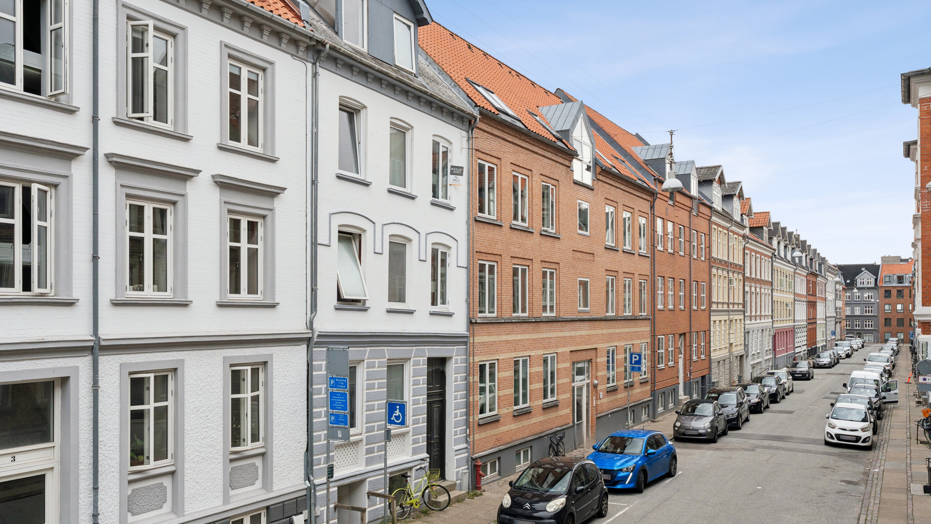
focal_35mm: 29
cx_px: 473
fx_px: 716
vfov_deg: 40.1
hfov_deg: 66.1
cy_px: 230
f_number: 10
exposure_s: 1/160
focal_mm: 27
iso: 500
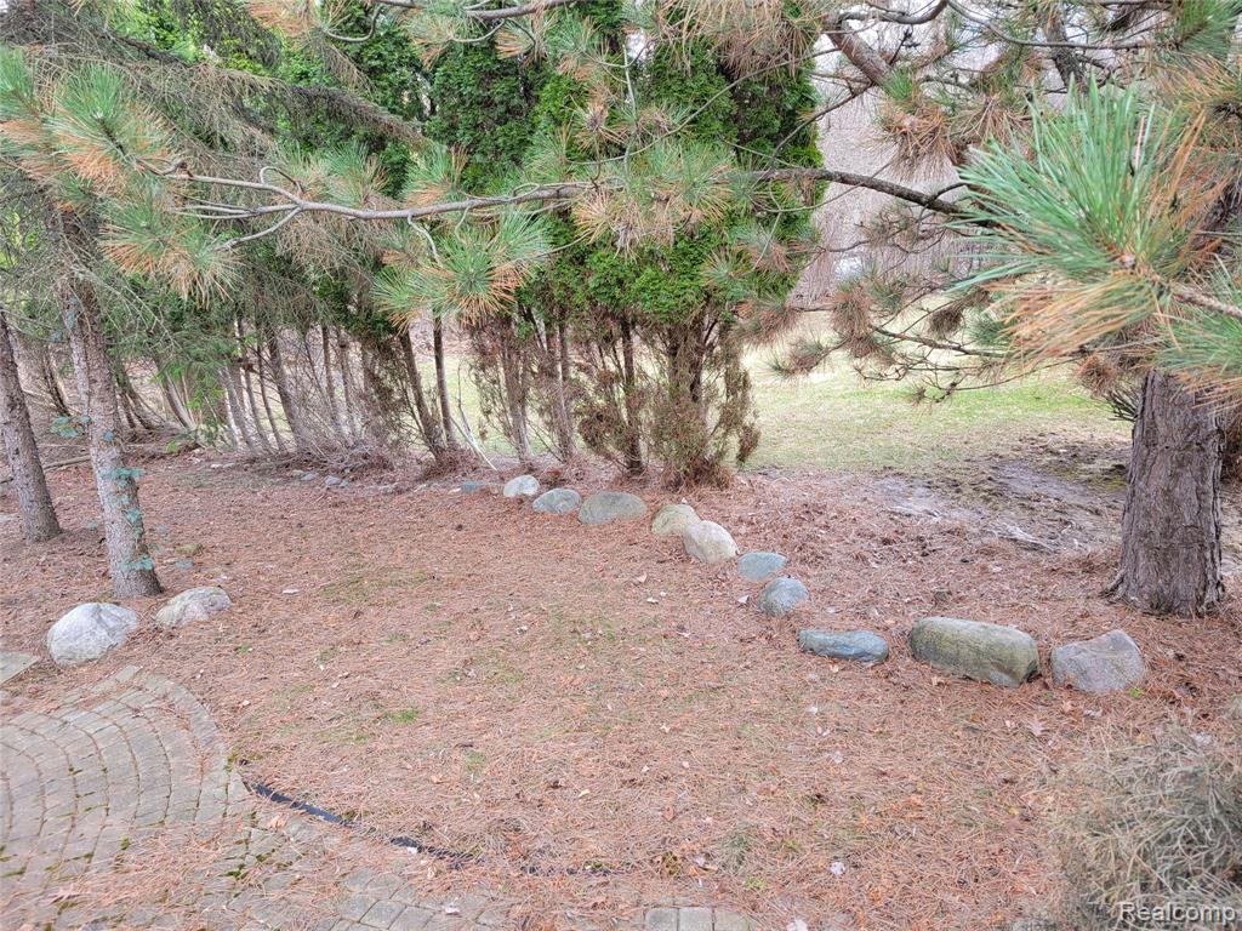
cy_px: 466
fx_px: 933
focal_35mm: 26
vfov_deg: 53.1
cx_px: 621
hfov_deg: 67.3
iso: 50
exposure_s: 1/120
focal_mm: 5.4
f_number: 1.8
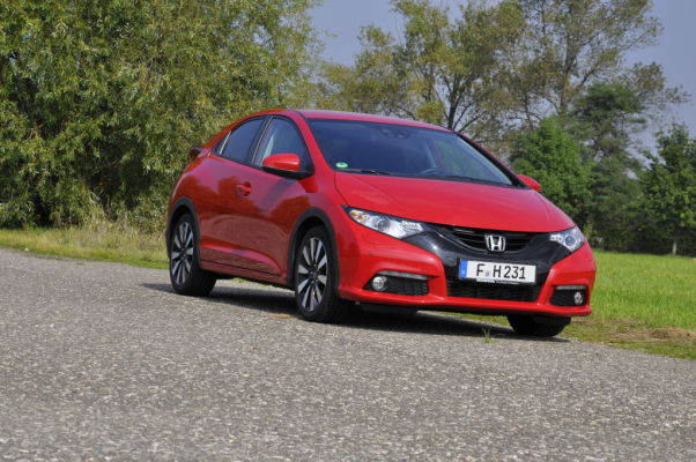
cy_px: 231
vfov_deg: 13.0
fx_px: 2028
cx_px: 348
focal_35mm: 105
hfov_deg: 19.5
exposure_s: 1/400
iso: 200
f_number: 10
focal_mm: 70
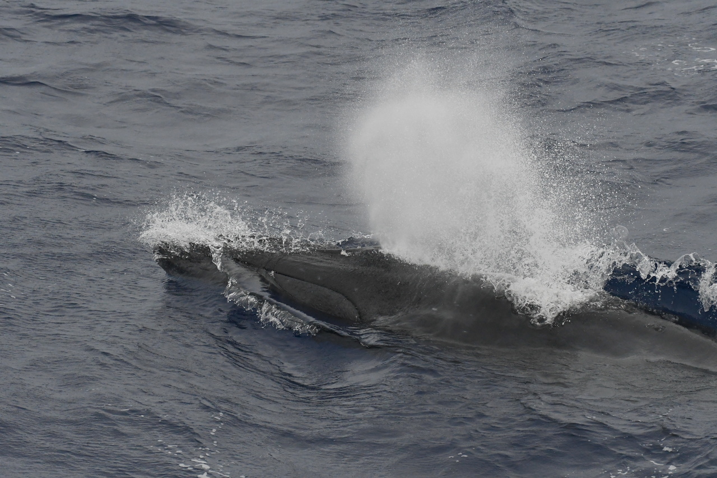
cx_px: 358
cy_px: 239
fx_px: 6273
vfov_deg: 4.4
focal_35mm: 315
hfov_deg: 6.5
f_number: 5.6
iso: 3200
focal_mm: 210
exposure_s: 1/2500
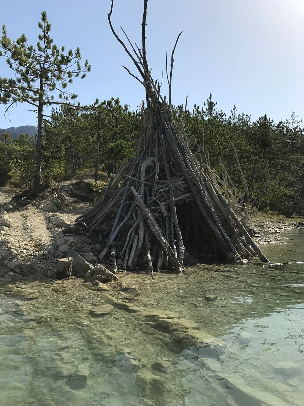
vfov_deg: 63.4
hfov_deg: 49.7
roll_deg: -1.2
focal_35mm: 28
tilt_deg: +1.7
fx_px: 328
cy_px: 203
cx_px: 152
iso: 20
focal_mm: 3.99
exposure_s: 1/2907
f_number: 1.8
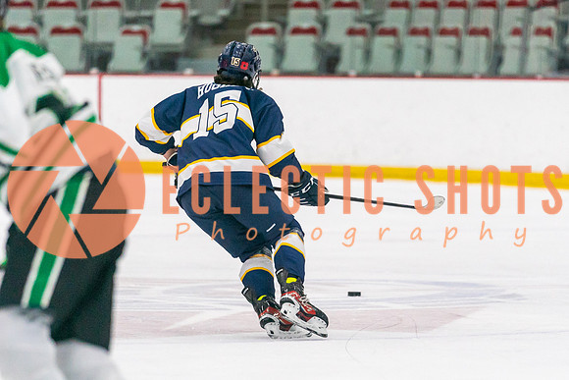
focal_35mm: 346
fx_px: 5473
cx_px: 306
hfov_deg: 6.0
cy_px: 244
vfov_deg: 4.0
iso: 3200
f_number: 2.8
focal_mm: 200
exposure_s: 1/1250
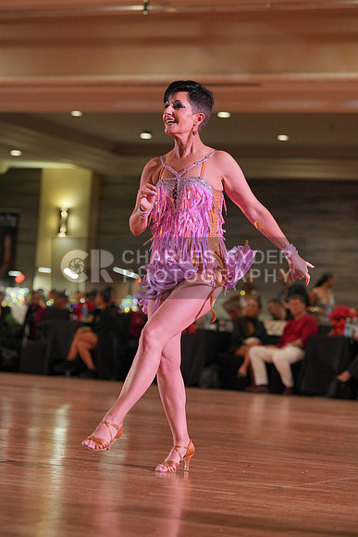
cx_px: 179
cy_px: 268
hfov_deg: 12.8
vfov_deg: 19.1
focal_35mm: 107
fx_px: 1595
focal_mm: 107
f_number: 4
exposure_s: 1/400
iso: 1600
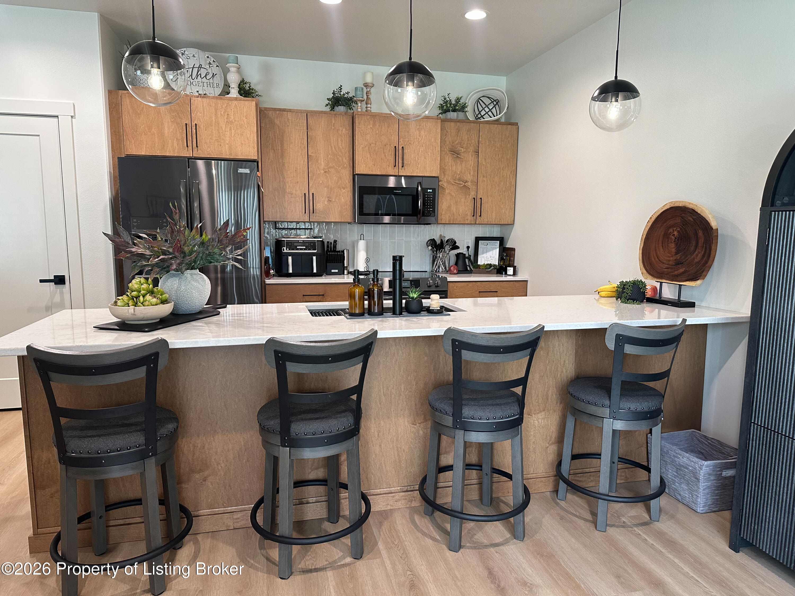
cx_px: 398
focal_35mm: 24
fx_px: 551
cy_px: 298
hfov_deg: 71.6
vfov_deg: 56.8
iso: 200
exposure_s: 1/120
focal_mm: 6.86
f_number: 1.8
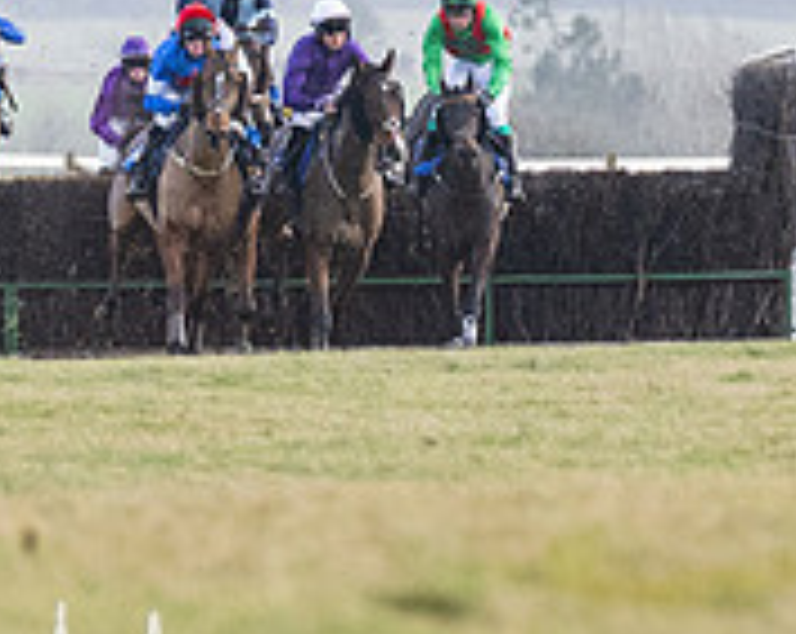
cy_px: 394
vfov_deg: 1.1
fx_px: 31963
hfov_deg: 1.4
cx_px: 411
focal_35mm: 1359
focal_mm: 200
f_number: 5
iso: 800
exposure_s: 1/2000
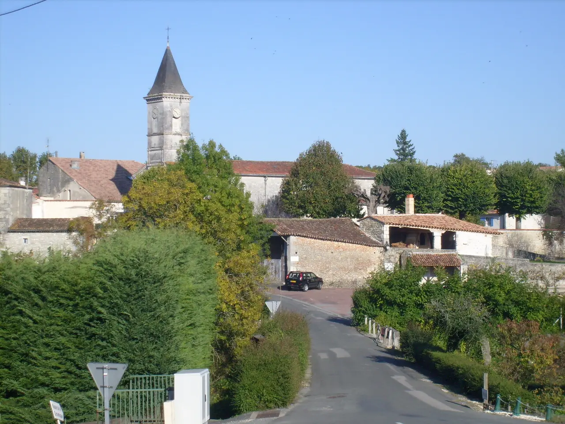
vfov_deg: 18.2
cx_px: 282
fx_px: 1322
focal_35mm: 81
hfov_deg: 24.1
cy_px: 212
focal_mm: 13.7
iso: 80
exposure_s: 1/180
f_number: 10.6
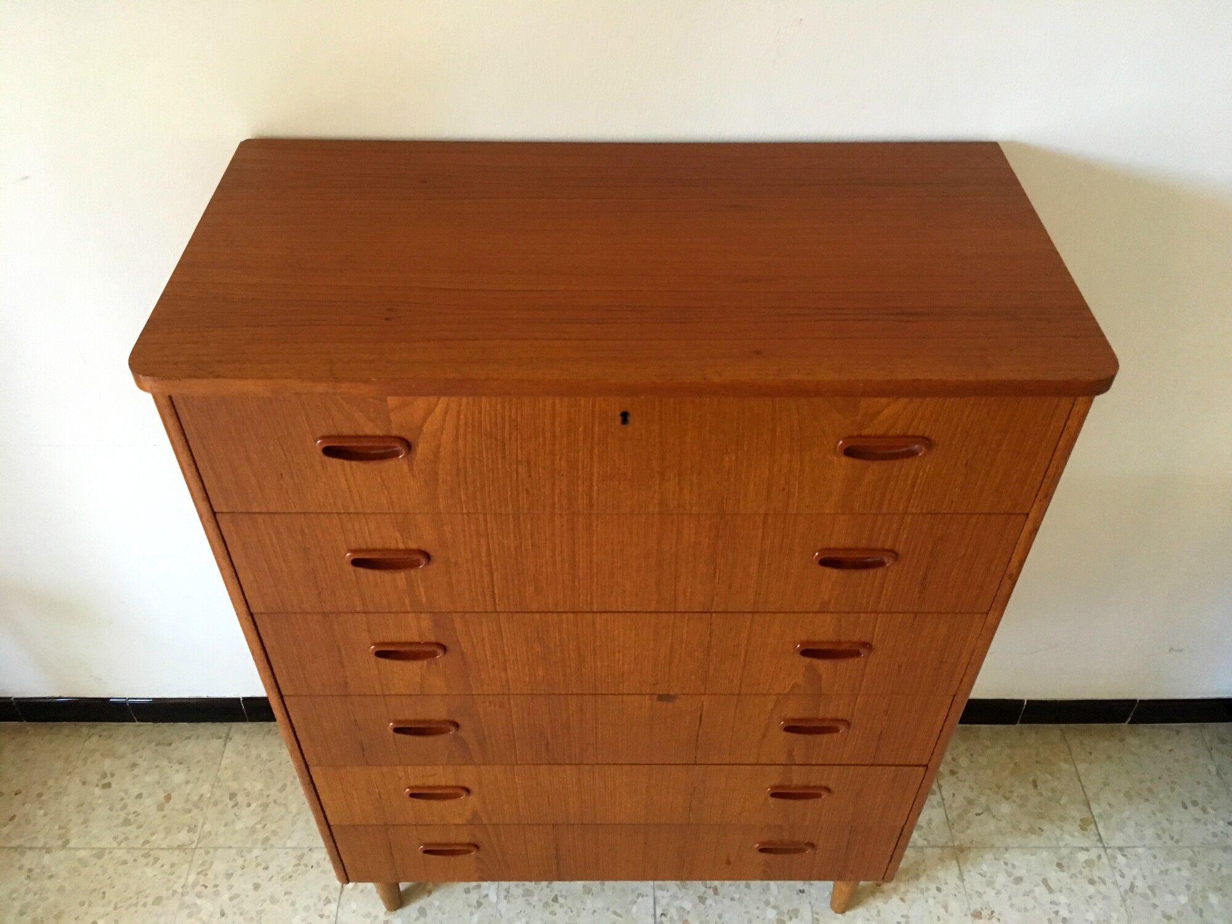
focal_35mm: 29
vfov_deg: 48.2
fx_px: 1032
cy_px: 462
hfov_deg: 61.7
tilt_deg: -42.9
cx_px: 616
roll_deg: -1.0
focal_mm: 4.15
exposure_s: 1/30
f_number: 2.2
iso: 160
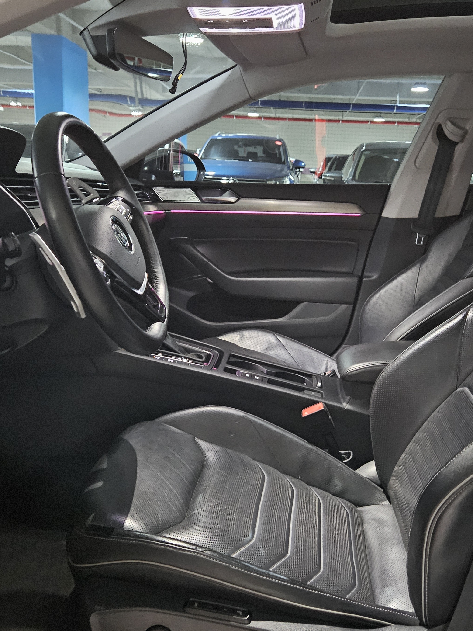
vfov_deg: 54.0
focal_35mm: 34
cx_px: 242
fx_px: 620
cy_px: 326
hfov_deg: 41.8
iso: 1600
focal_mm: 5.4
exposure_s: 1/15
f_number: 1.8
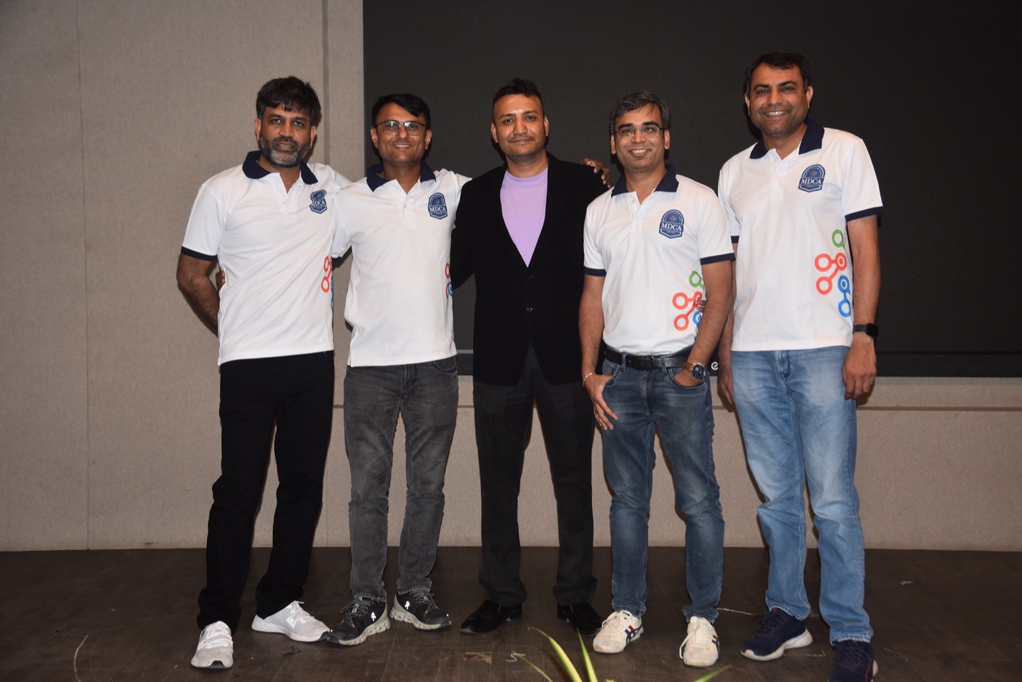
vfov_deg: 29.2
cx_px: 511
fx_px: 1306
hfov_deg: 42.7
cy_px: 341
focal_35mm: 46
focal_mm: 46
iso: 500
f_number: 5.6
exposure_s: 1/125
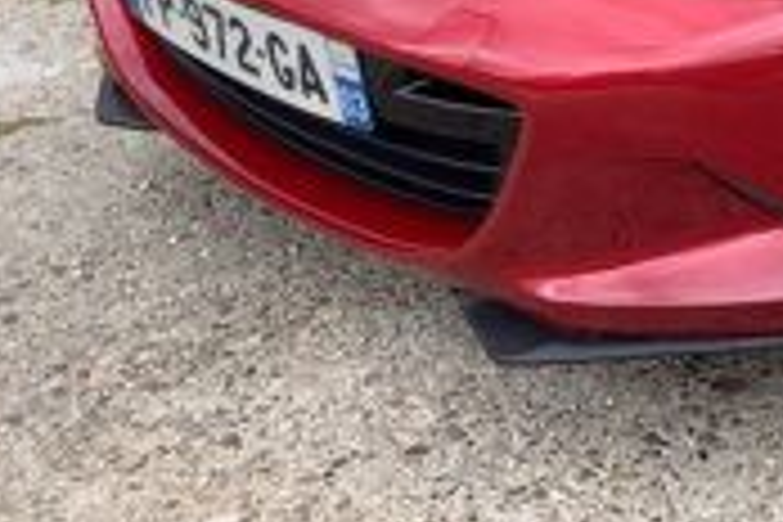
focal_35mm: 89
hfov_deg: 20.7
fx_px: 1936
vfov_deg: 14.4
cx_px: 1040
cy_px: -238
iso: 32
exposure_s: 1/120
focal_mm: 3.3
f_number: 2.4
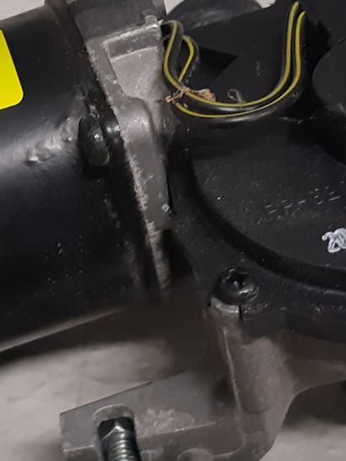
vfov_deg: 20.0
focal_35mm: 98
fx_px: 1305
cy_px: 163
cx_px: 121
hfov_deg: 15.1
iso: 160
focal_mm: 3.93
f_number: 1.7
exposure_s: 1/50
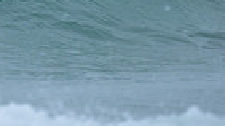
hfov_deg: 0.6
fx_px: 20546
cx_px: -169
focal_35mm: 3447
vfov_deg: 0.4
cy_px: -82
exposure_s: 1/2000
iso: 200
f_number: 6.3
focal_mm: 800
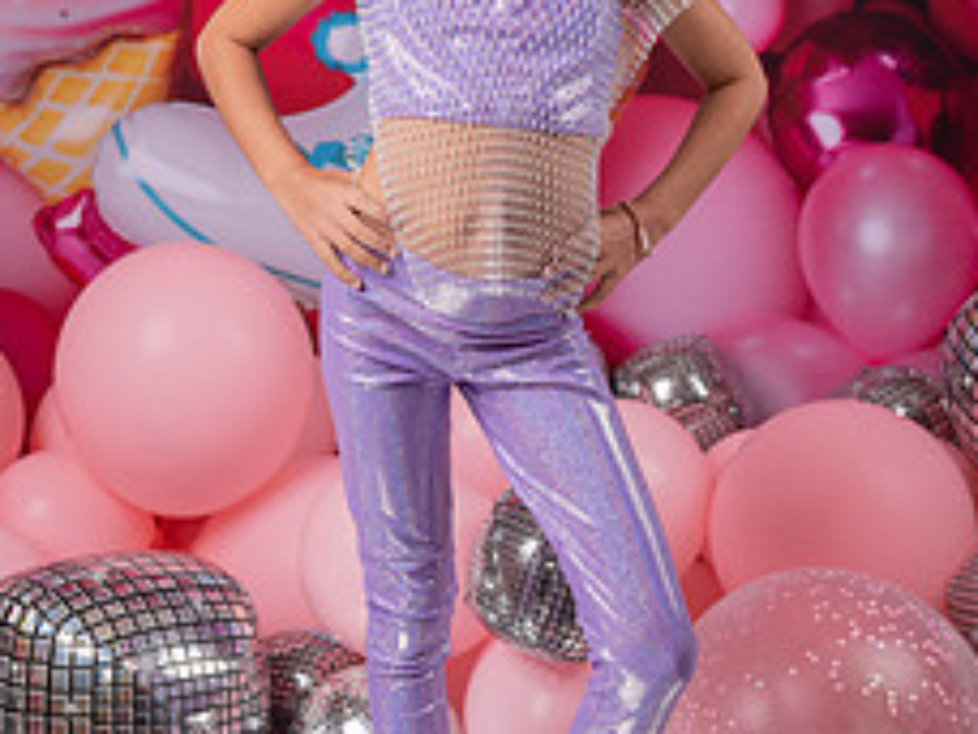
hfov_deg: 22.0
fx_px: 2515
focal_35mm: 89
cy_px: 163
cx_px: 463
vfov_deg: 16.5
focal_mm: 47
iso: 64
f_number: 4
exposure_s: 1/100
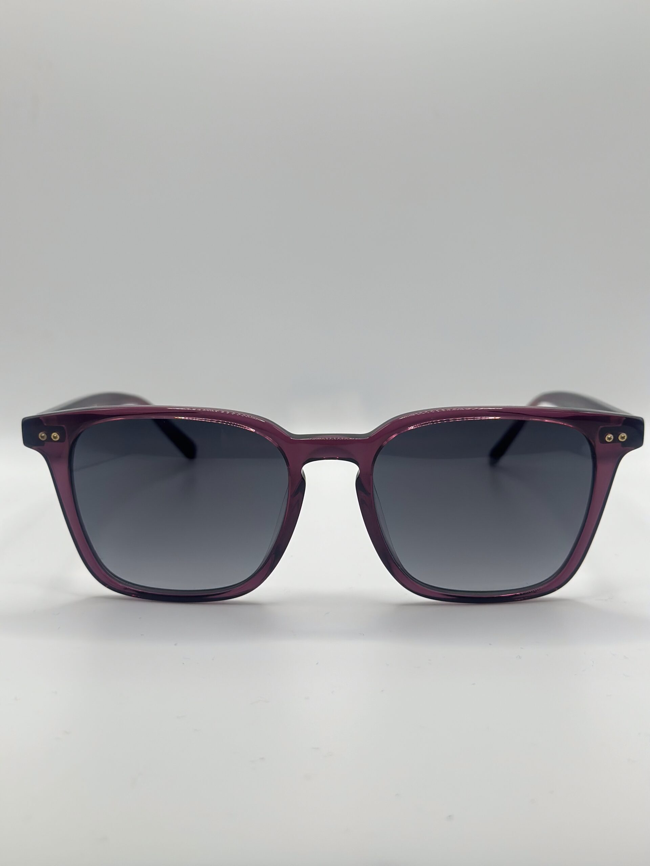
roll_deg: -1.9
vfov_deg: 39.7
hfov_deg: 30.3
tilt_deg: -17.6
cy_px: 433
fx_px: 1202
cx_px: 325
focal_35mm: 48
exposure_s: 1/571
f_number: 1.78
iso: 80
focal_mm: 6.86
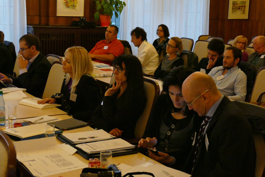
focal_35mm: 62
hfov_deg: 32.4
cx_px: 132
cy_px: 88
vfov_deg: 21.9
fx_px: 456
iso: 3200
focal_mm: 22.58
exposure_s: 1/125
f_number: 3.5
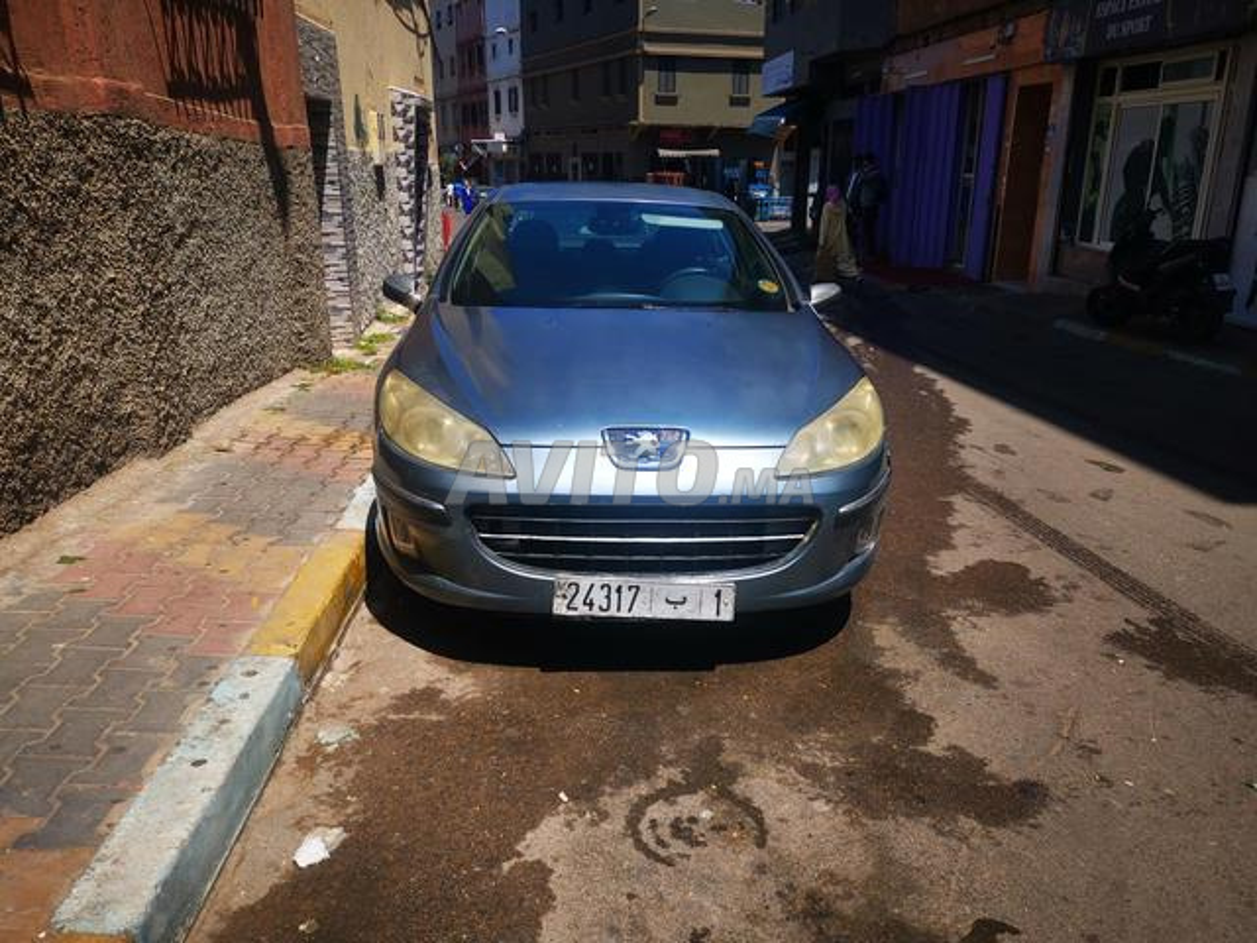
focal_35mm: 27
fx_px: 980
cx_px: 628
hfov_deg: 65.3
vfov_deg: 51.4
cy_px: 472
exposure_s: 1/1302
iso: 50
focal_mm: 5.58
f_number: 1.8
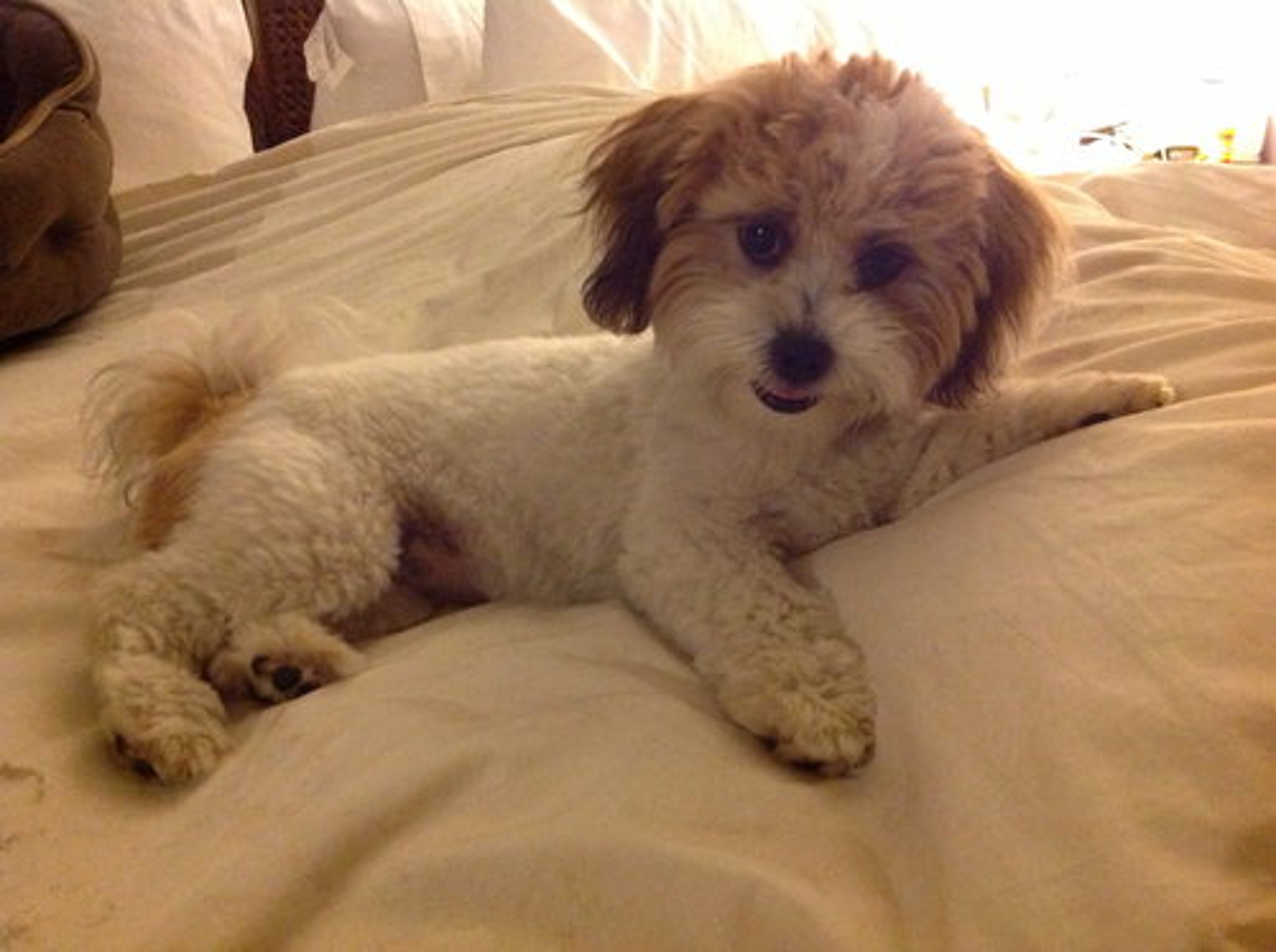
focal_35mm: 35
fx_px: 1288
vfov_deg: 40.6
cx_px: 638
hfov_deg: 52.7
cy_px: 476
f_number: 2.4
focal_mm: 4.28
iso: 800
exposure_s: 1/15
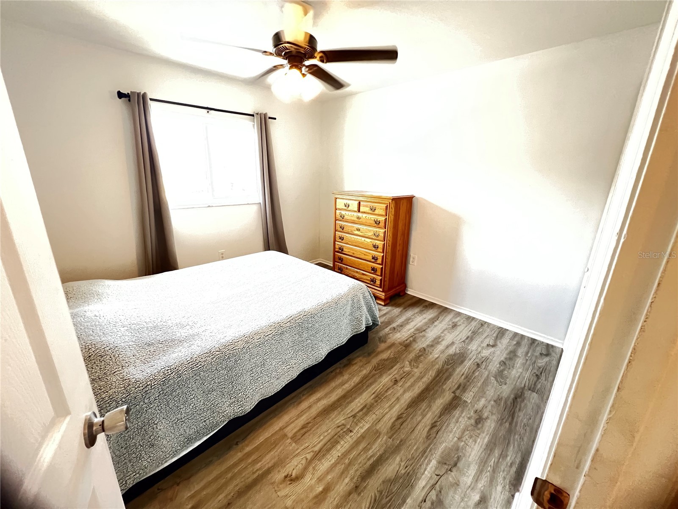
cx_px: 339
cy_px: 254
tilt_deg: -16.7
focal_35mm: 13
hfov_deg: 106.2
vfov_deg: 89.9
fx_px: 255
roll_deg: -1.0
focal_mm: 1.57
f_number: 1.8
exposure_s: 1/60
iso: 640
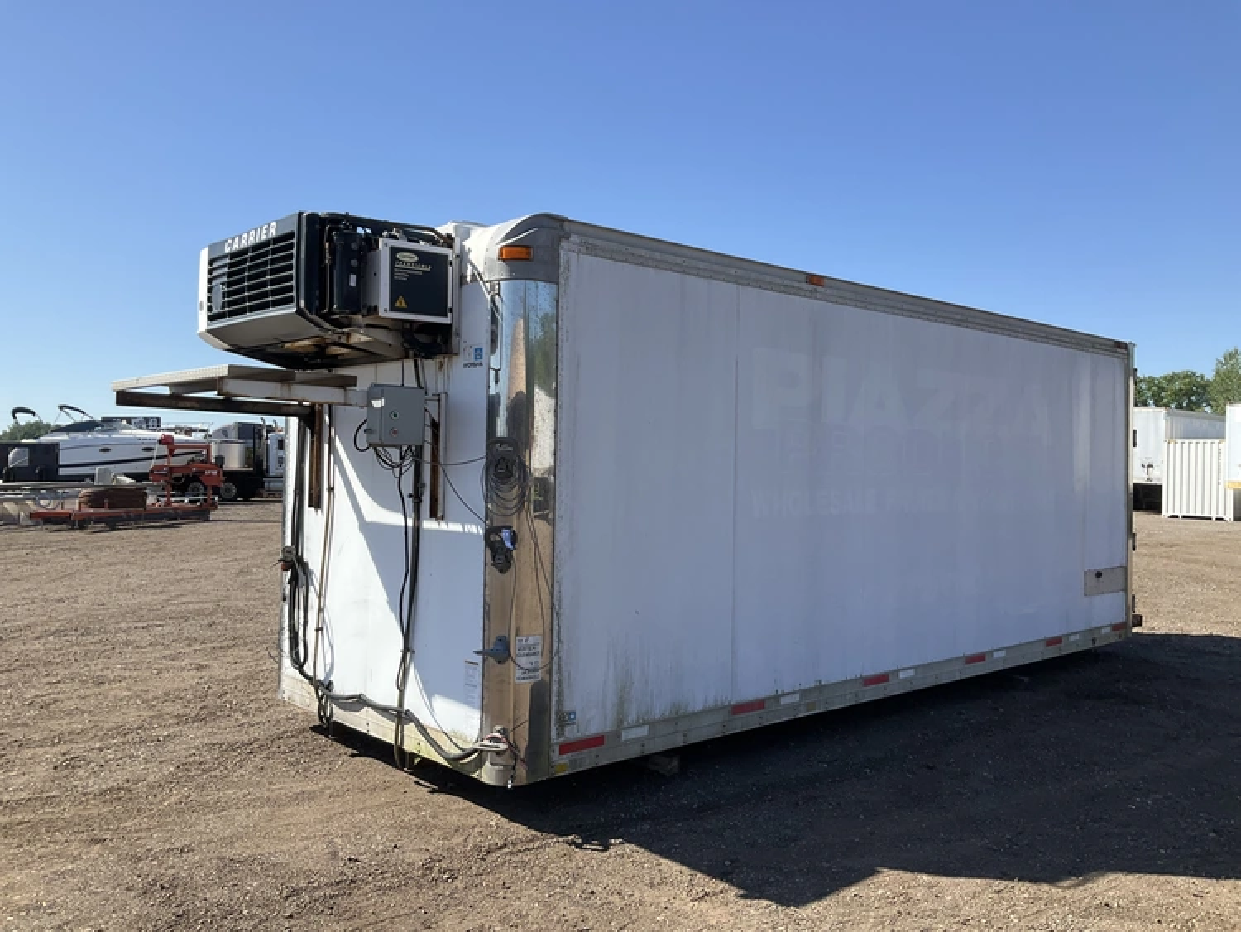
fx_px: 1040
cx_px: 620
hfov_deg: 61.6
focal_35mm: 29
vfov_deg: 48.3
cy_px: 466
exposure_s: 1/1490
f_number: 1.8
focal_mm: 3
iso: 25
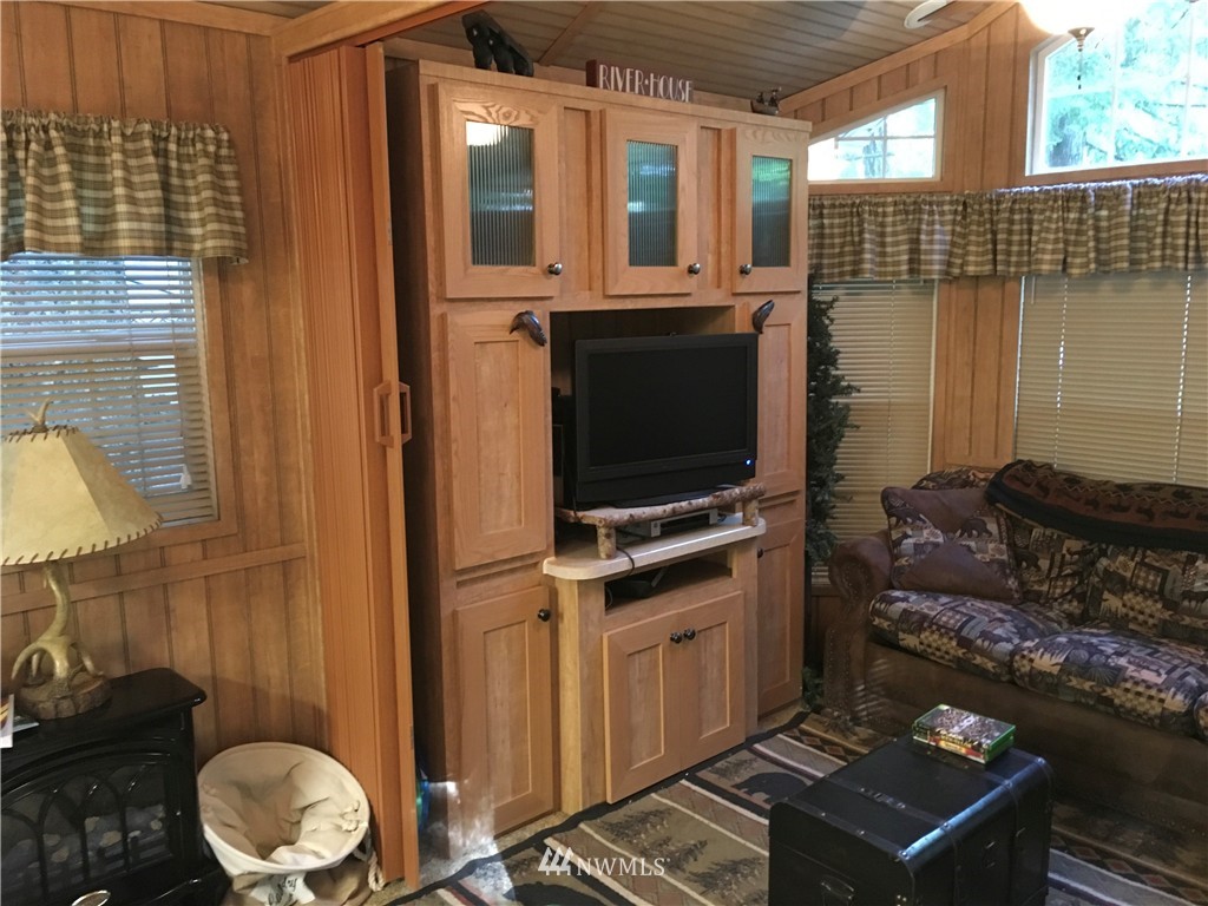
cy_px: 453
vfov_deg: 48.2
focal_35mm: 29
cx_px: 604
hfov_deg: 61.7
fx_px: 1012
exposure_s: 1/15
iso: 400
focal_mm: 4.15
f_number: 2.2
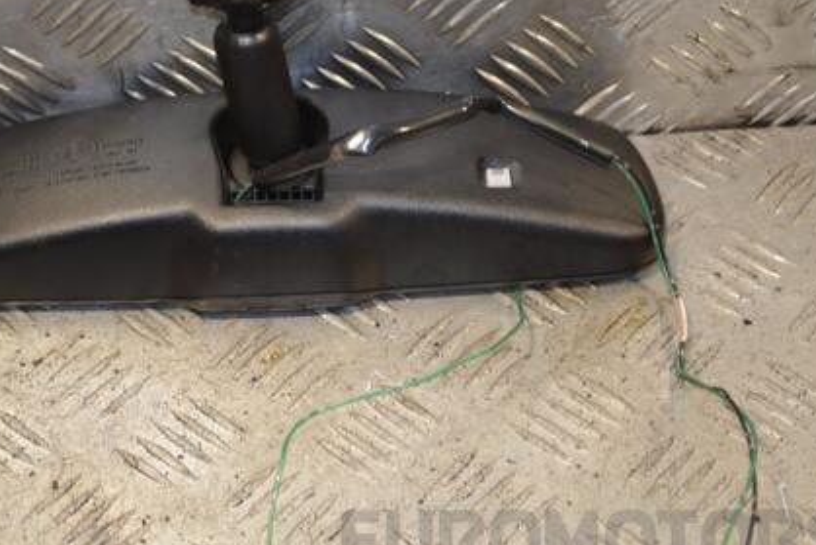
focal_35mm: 112
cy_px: 279
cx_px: 305
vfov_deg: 12.2
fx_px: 2539
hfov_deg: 18.2
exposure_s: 1/60
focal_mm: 52
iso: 400
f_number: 5.6
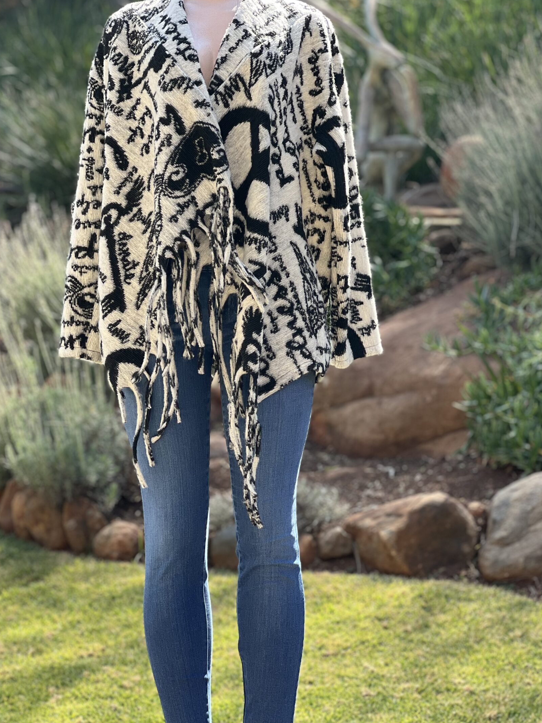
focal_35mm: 92
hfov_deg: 16.1
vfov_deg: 21.3
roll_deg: +1.4
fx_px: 1921
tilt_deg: -3.7
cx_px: 222
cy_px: 360
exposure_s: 1/121
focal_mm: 9
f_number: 2.8
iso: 25
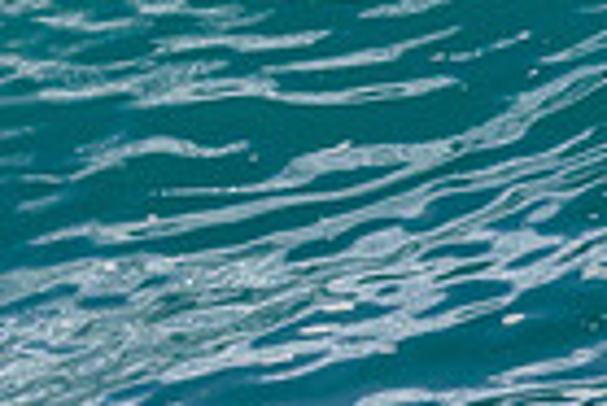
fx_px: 79582
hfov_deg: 0.4
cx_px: -102
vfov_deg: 0.3
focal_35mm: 4715
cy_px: 2
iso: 1800
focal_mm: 800
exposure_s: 1/2000
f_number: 6.3
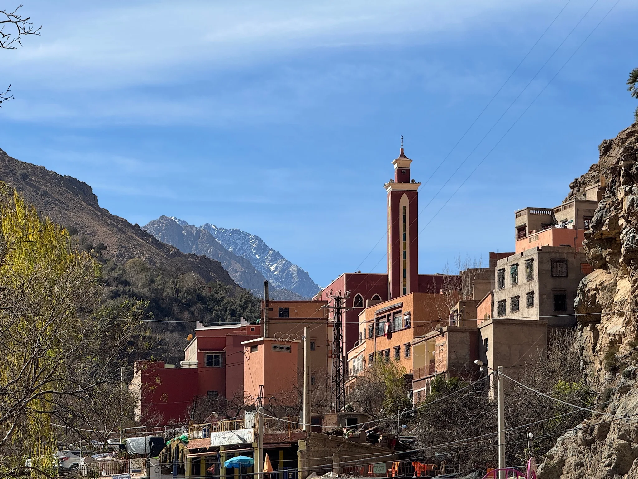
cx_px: 319
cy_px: 240
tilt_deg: +9.7
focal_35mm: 120
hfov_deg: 16.4
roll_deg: -0.6
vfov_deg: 12.3
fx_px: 2212
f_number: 2.8
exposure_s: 1/1650
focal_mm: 15.66
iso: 50
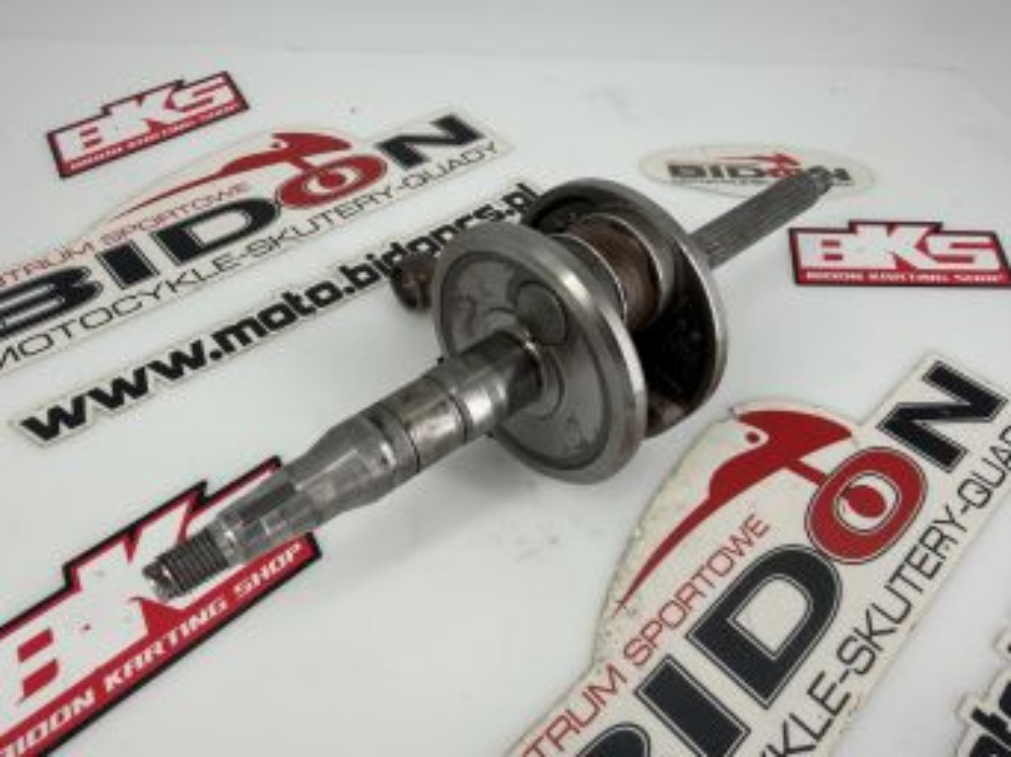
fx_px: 700
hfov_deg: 71.6
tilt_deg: -48.7
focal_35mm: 24
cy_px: 378
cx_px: 506
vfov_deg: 56.8
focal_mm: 2.22
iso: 20
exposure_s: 1/206
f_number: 2.2
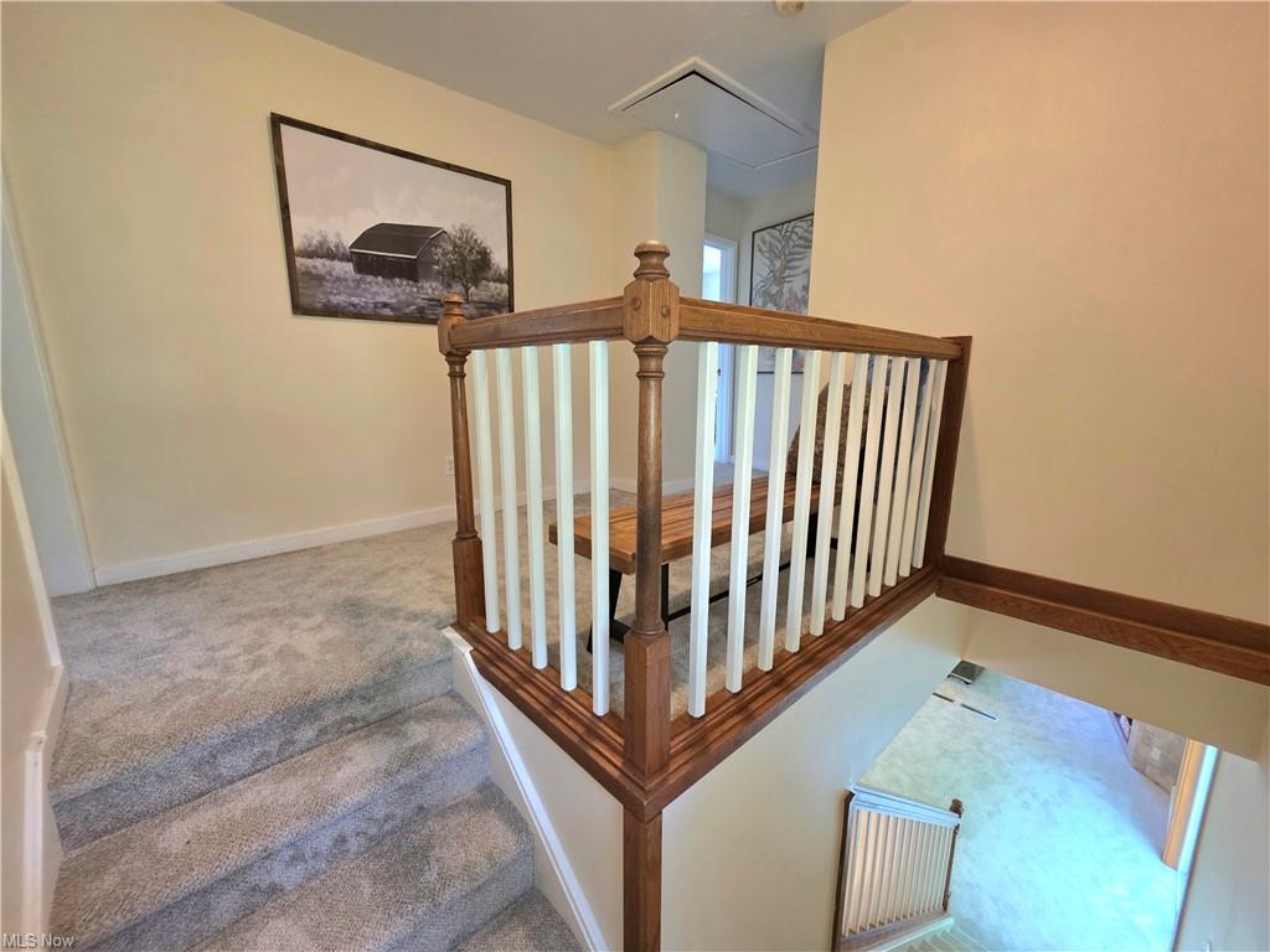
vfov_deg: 89.9
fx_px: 477
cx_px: 635
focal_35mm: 13
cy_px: 476
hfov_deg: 106.2
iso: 320
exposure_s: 1/60.2
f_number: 1.9
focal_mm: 2.2
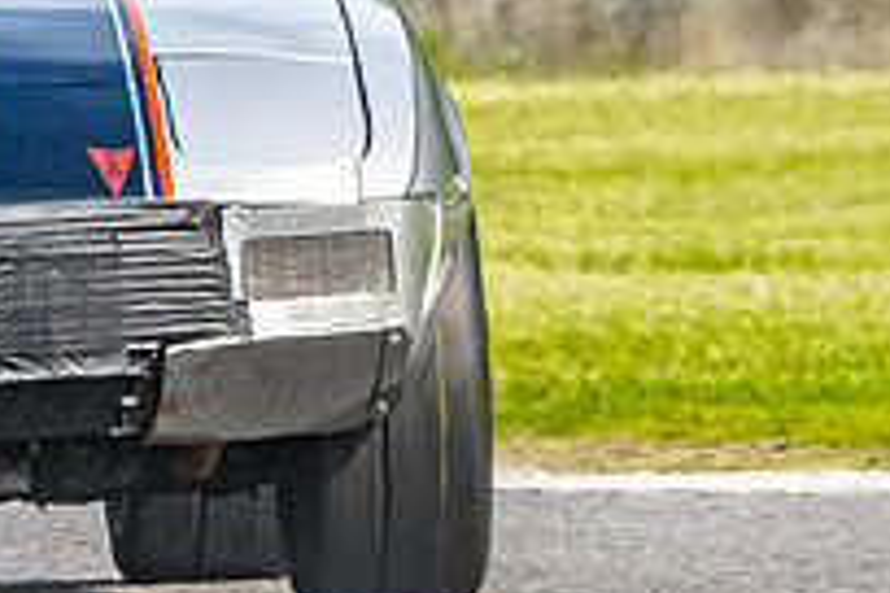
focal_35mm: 3334
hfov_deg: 0.6
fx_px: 82417
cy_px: 20
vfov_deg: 0.4
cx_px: 49
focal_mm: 420
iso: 400
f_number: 16
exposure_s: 1/250
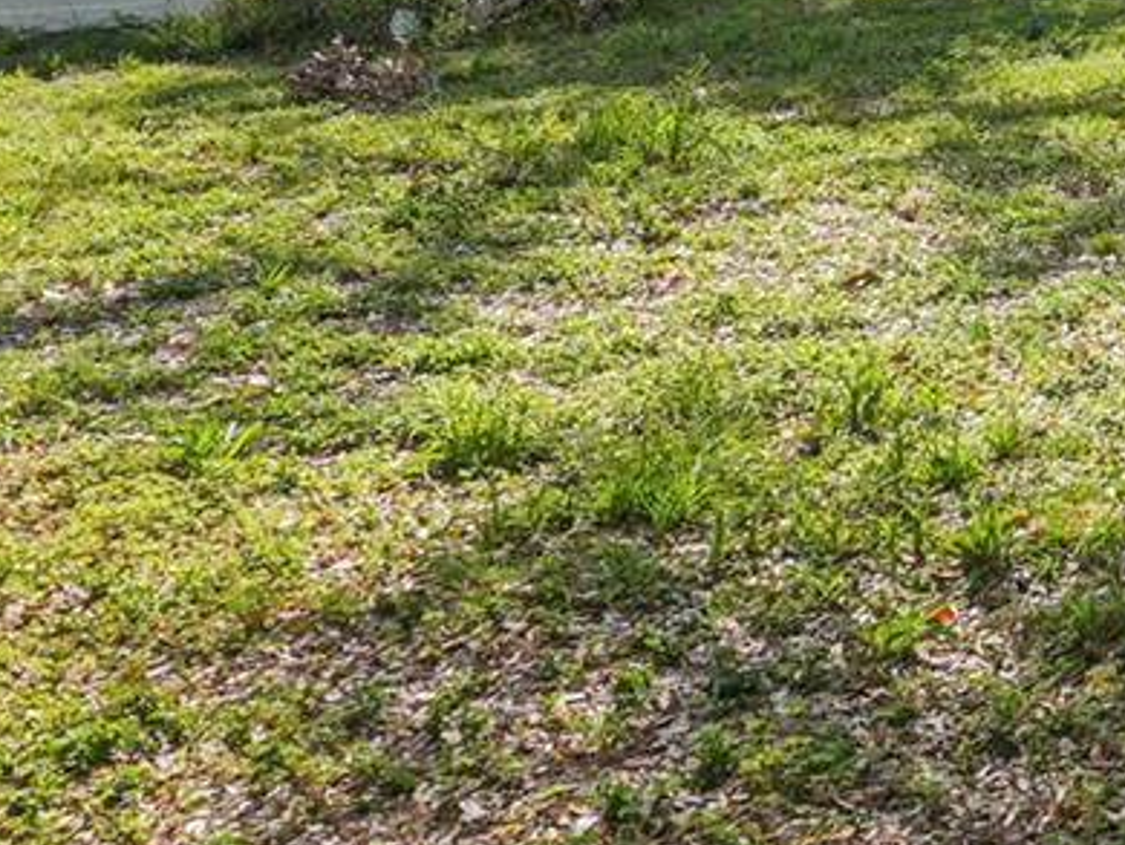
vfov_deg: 20.5
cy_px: -167
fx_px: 2179
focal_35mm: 67
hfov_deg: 23.5
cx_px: 1662
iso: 125
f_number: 7.1
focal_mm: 17
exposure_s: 1/60
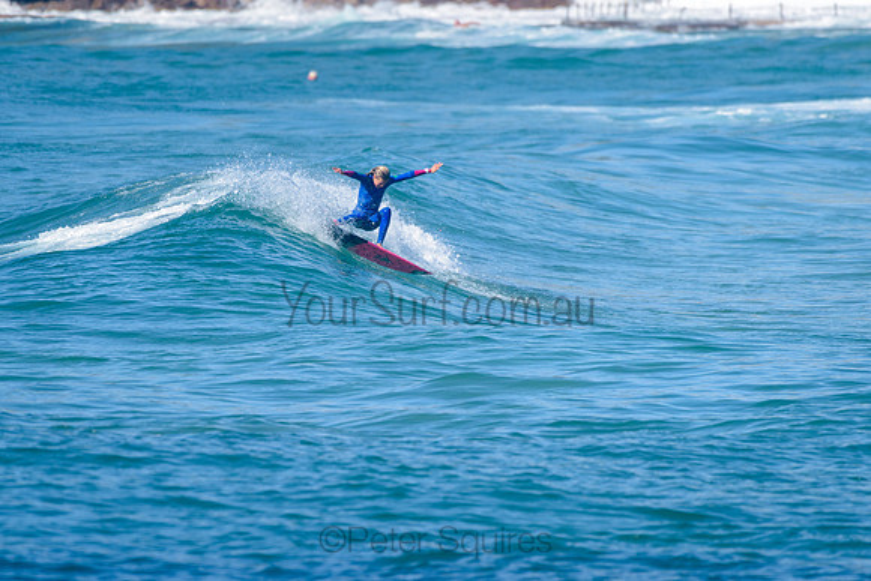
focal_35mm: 613
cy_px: 243
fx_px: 14829
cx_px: 385
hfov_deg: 3.4
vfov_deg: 2.2
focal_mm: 500
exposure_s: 1/2000
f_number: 5.6
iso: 220
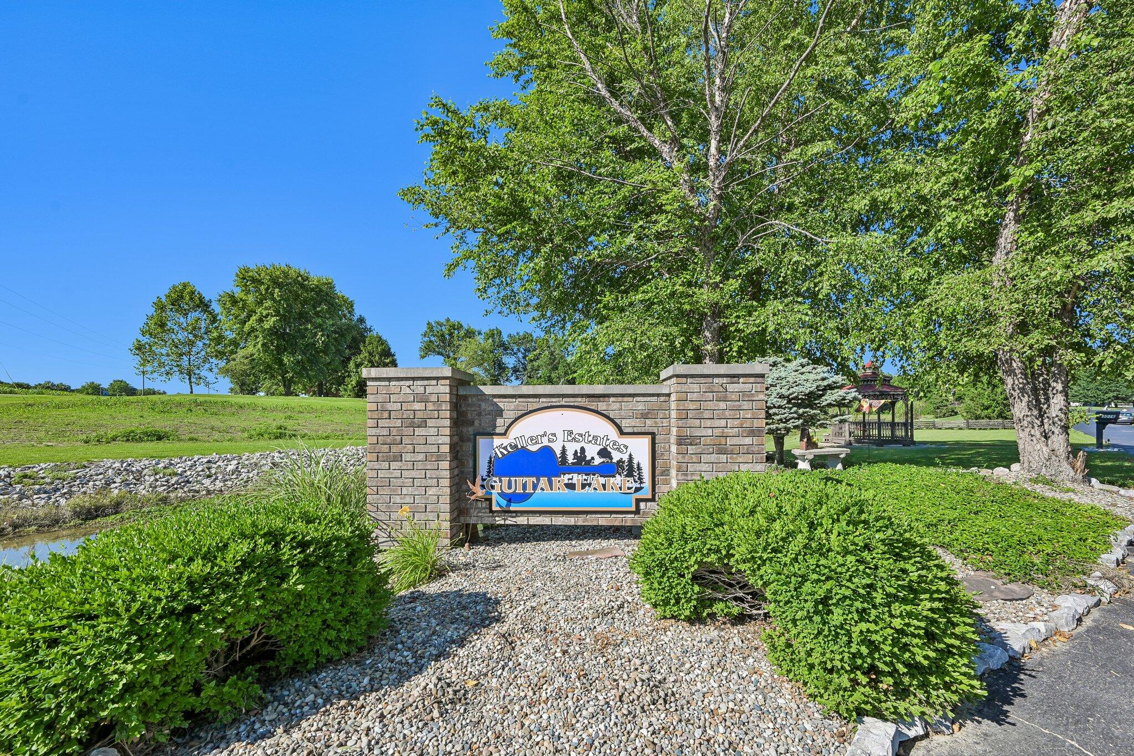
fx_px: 488
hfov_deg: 98.5
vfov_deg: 75.5
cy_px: 378
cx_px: 567
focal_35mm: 16
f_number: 8
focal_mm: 15.5
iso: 100
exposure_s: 1/200
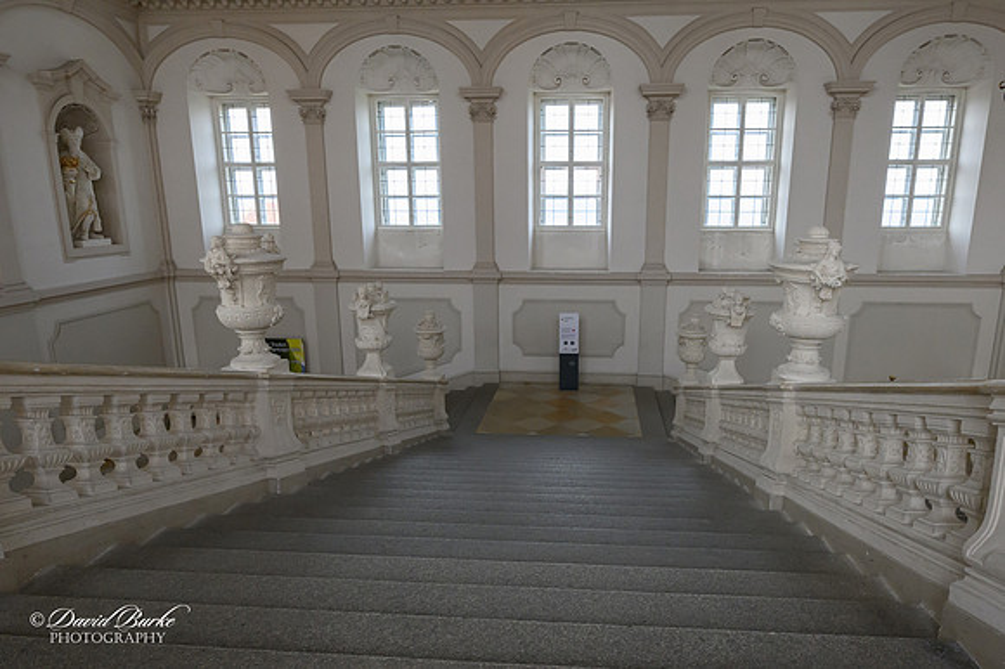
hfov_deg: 77.6
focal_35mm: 22
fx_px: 624
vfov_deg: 56.4
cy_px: 356
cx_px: 535
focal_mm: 14
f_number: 8
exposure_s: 1/320
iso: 2500
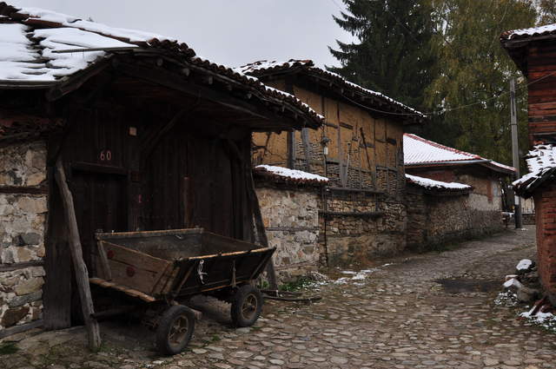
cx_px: 278
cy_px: 184
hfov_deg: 46.5
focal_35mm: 42
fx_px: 648
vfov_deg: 31.8
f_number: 8
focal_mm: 28
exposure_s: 1/60
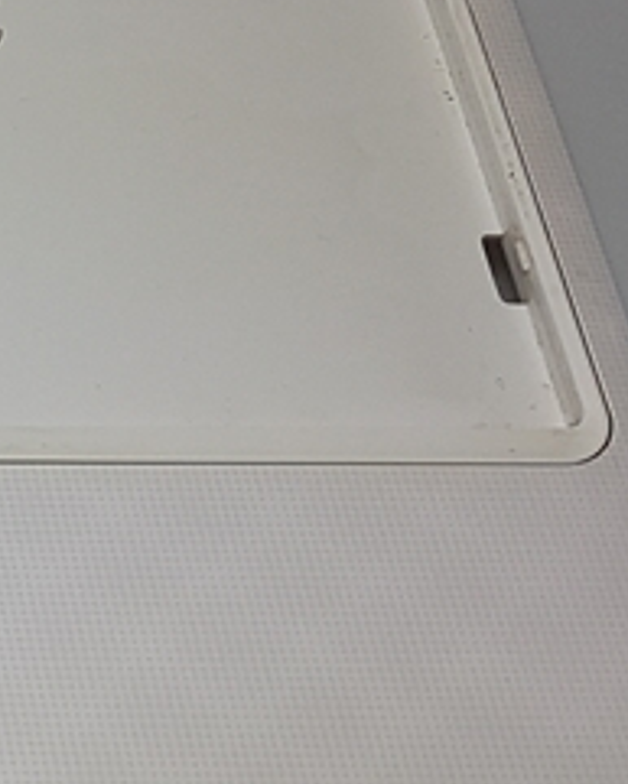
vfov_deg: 18.1
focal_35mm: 106
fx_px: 2461
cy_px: 299
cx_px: -872
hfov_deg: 11.9
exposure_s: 1/156
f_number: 1.7
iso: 40
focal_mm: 4.2
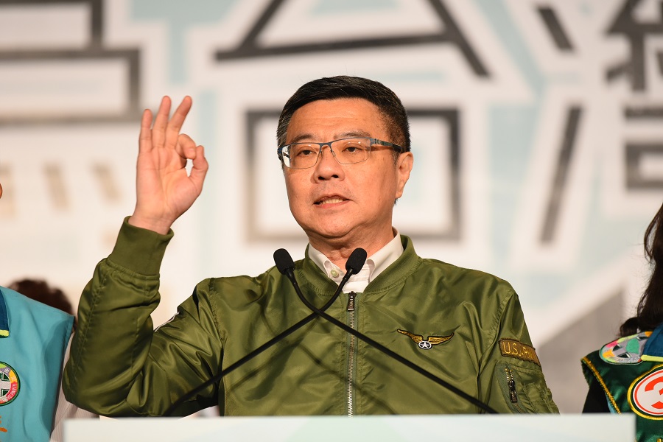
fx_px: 3683
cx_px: 332
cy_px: 221
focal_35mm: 200
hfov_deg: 10.3
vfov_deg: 6.9
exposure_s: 1/200
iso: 1600
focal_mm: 200
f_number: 3.2
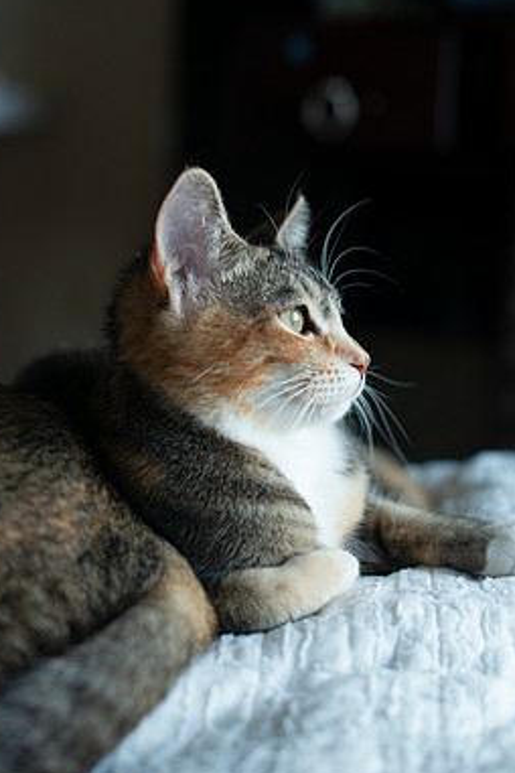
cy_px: 333
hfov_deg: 23.0
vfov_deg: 33.9
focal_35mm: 59
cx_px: 274
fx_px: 1266
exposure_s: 1/320
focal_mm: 50
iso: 1000
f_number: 2.5
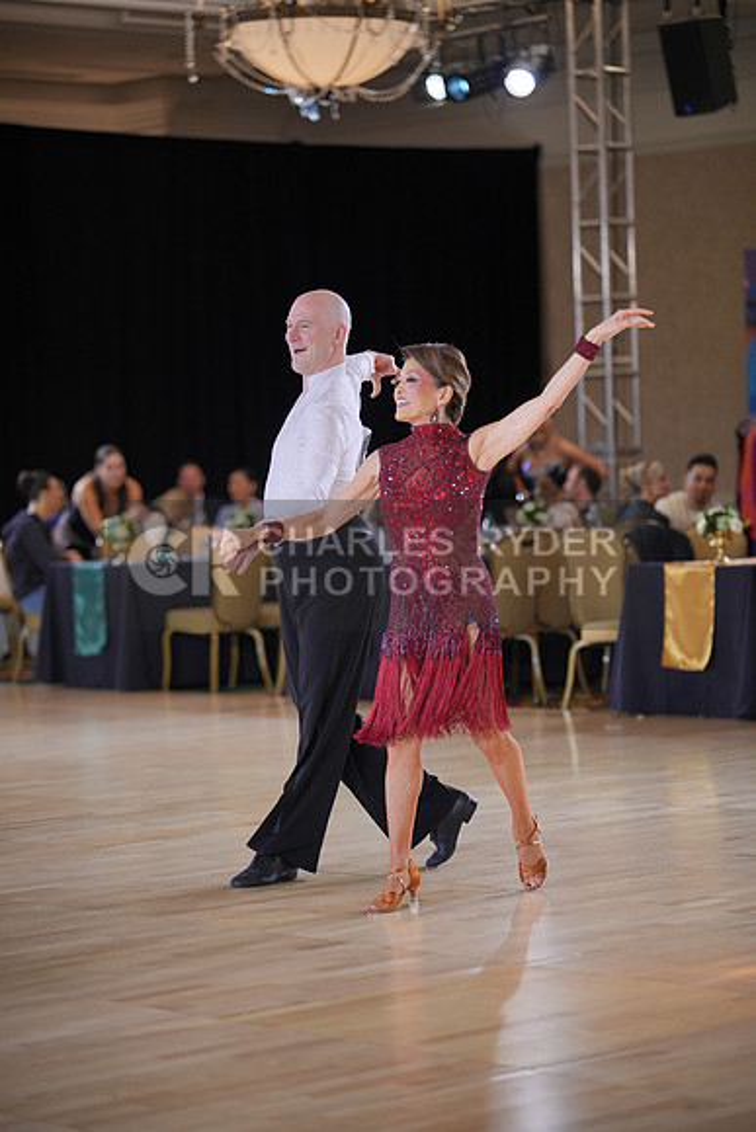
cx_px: 378
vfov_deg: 20.4
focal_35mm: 100
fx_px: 3148
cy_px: 566
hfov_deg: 13.7
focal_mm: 100
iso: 800
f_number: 2
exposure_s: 1/500
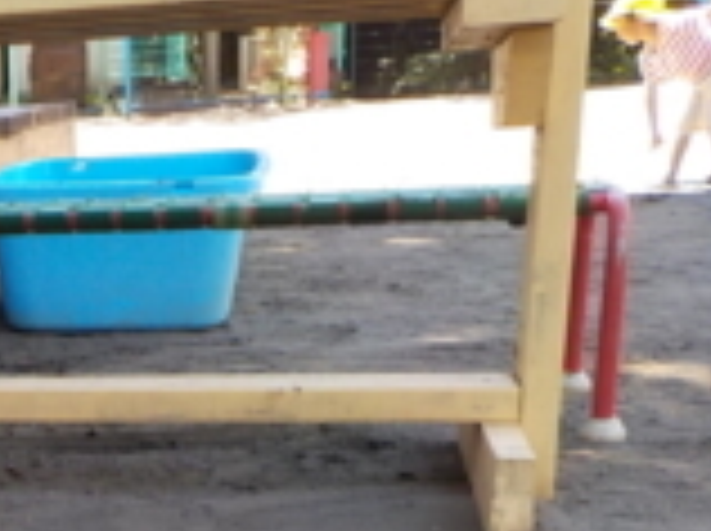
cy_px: 612
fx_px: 1559
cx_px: -148
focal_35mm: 76
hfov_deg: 23.4
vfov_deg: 18.5
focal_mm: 4.1
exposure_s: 1/80
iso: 125
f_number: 3.3
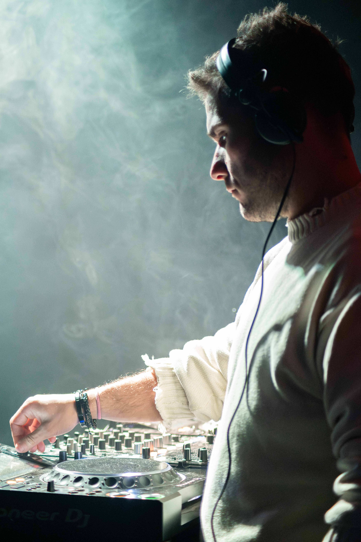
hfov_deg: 19.4
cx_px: 180
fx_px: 1054
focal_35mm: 70
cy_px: 271
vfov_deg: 28.9
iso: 12800
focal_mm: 70
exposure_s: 1/125
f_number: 4
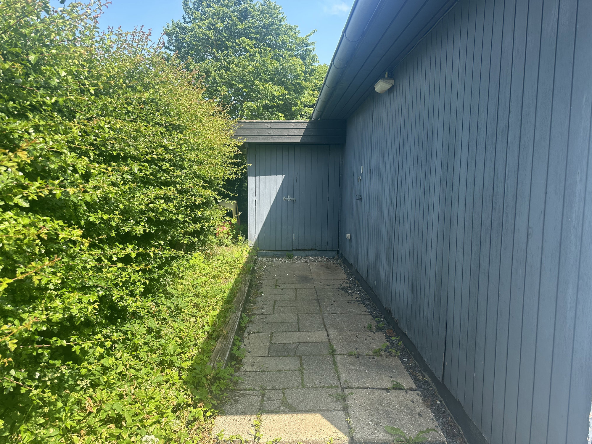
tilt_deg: -5.6
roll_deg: -1.2
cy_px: 222
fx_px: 410
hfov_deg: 71.6
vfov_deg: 56.8
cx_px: 296
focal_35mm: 24
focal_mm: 6.86
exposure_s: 1/1019
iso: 80
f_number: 1.78
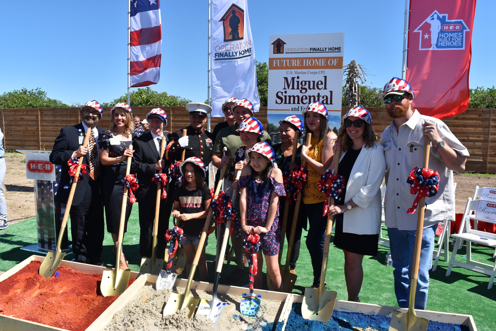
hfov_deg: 67.4
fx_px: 372
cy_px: 166
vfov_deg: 47.9
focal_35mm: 27
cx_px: 248
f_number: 10
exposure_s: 1/400
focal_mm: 18
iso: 200
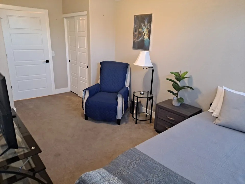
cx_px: 122
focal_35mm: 25
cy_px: 92
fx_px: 177
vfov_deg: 54.9
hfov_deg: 69.4
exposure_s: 1/30
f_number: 2
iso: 320
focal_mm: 4.6
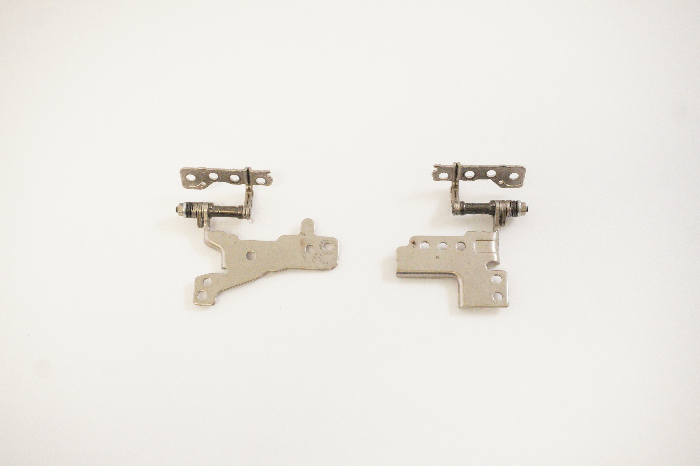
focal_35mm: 40
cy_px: 233
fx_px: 787
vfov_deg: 33.0
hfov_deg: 48.0
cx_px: 350
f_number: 5.6
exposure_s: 1/320
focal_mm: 27
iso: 8000
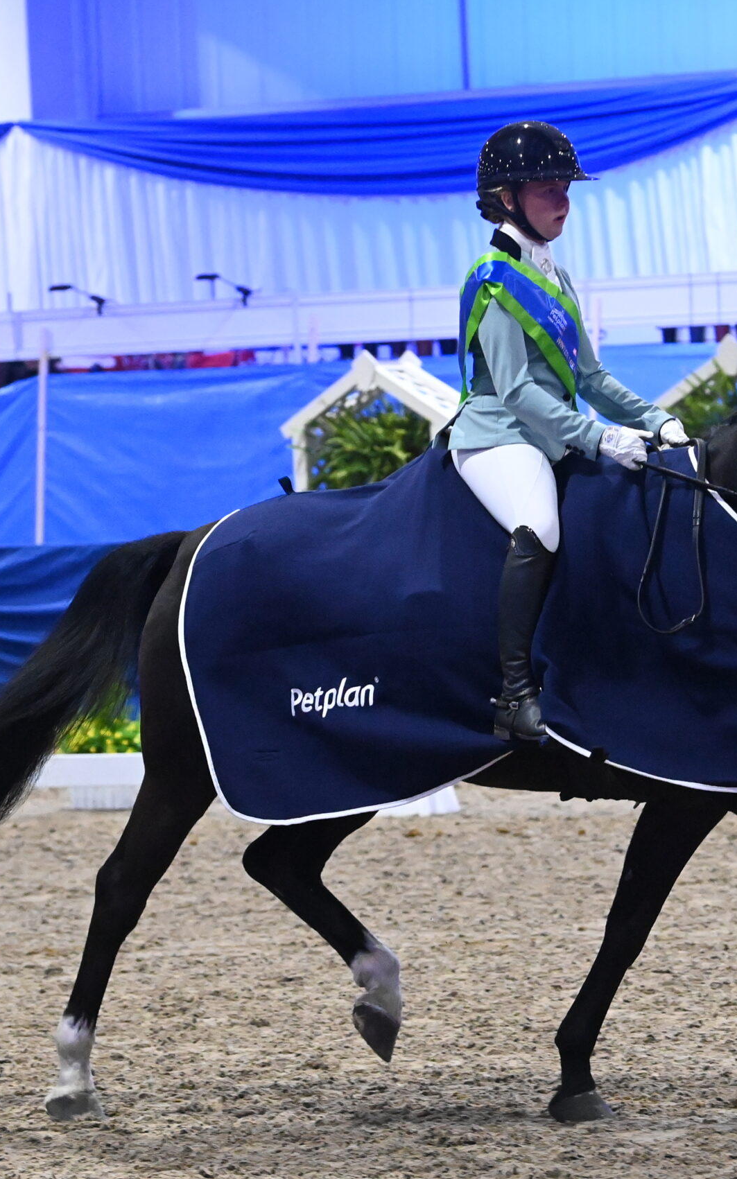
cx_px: 523
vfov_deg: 11.4
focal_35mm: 184
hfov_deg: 7.1
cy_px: 589
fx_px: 5914
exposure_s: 1/640
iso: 16000
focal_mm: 100
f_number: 4.5
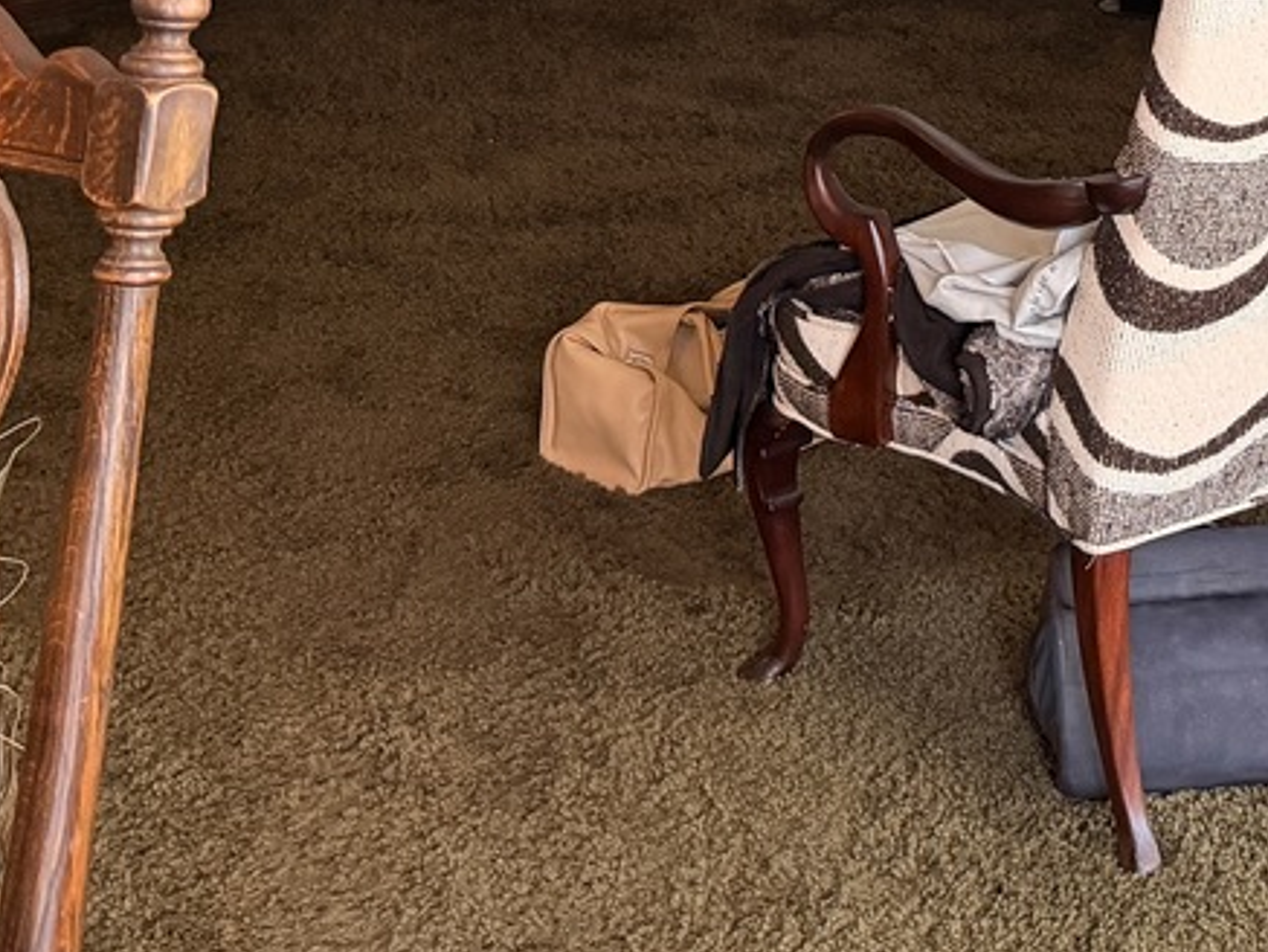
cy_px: -528
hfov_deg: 23.4
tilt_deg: -5.6
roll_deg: -1.1
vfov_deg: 16.7
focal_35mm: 79
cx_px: 1338
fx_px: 2895
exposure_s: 1/60
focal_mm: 6.76
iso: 200
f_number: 1.78
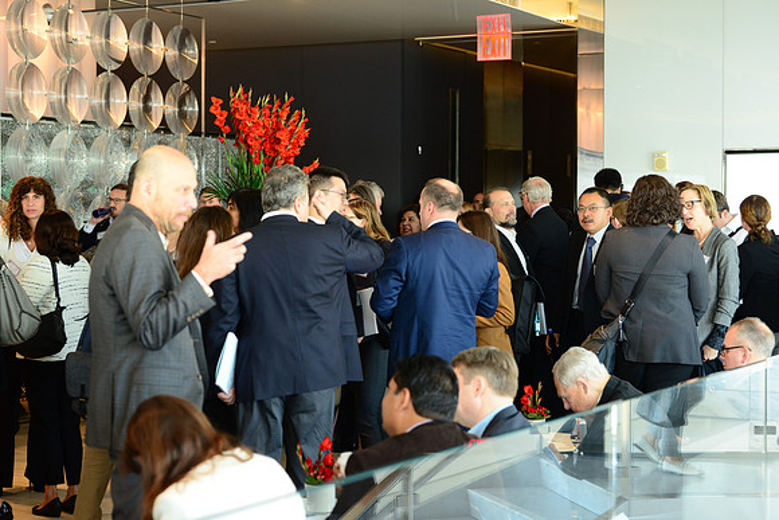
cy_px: 260
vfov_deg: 19.5
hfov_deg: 28.8
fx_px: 1515
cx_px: 390
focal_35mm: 70
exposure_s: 1/125
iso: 1600
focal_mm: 70
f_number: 4
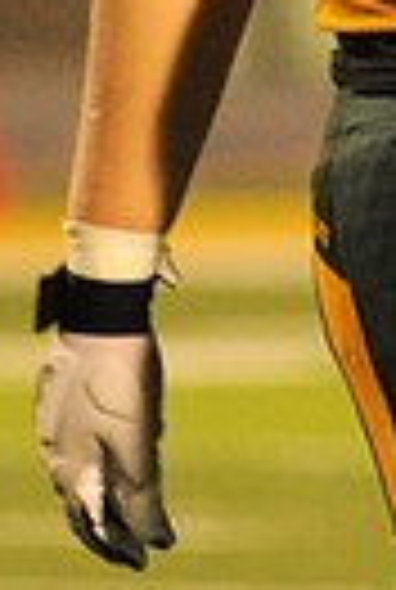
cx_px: 423
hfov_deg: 0.7
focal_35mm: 1986
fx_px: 32595
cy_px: -649
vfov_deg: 1.0
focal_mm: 450
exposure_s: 1/125
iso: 6400
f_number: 6
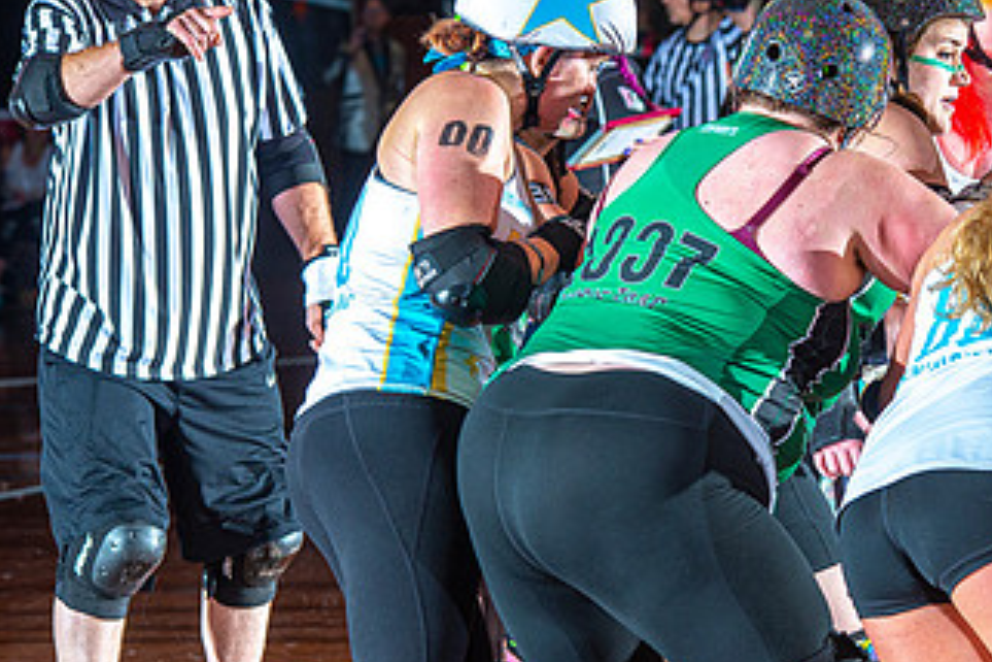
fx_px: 6971
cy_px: 487
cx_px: 769
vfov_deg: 5.4
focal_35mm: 253
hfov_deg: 8.1
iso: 640
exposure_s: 1/160
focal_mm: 140
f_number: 7.1
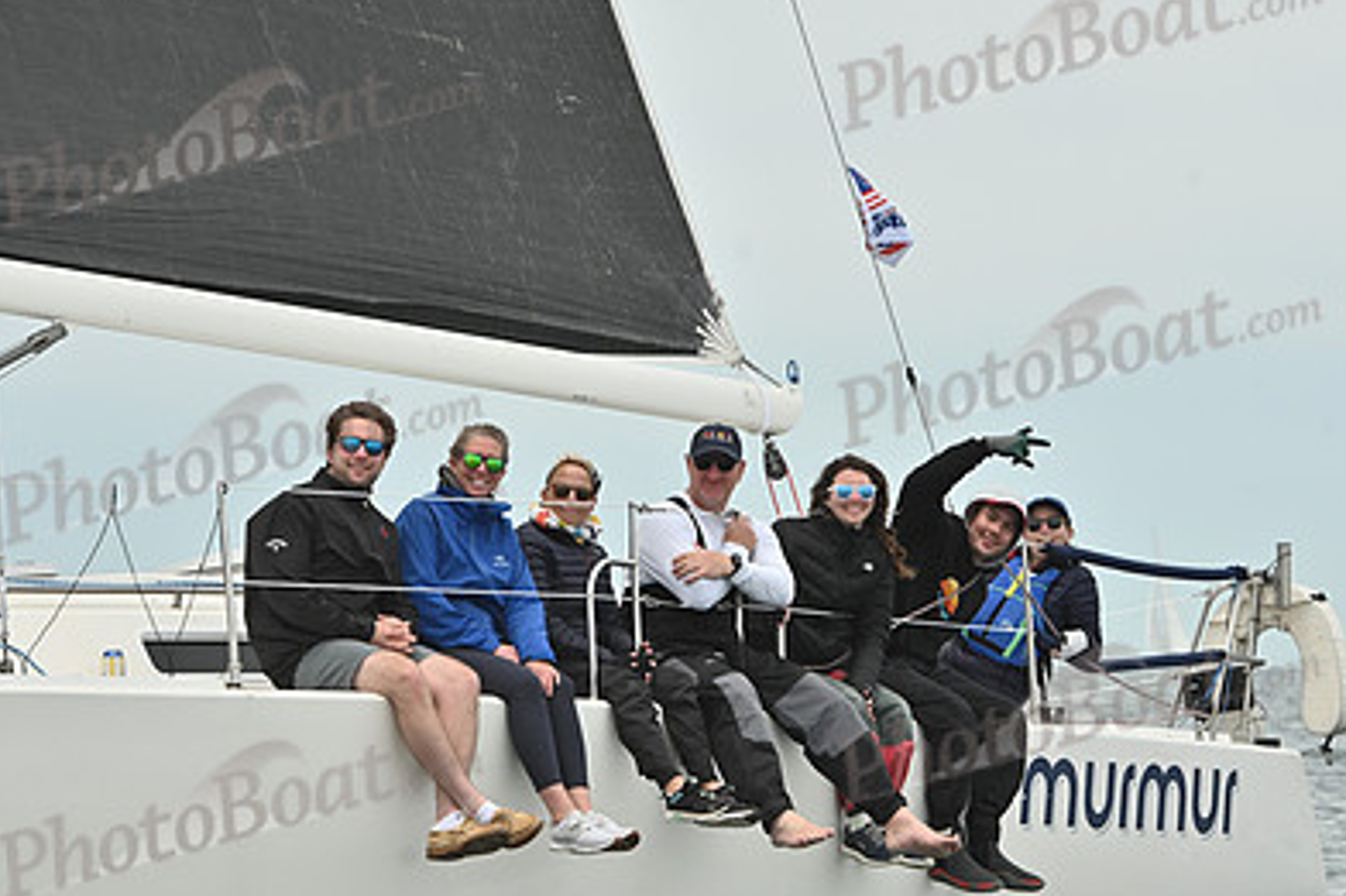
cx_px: 663
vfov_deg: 5.8
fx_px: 8857
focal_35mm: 237
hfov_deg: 8.7
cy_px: 585
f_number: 9
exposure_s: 1/1000
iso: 320
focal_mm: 160
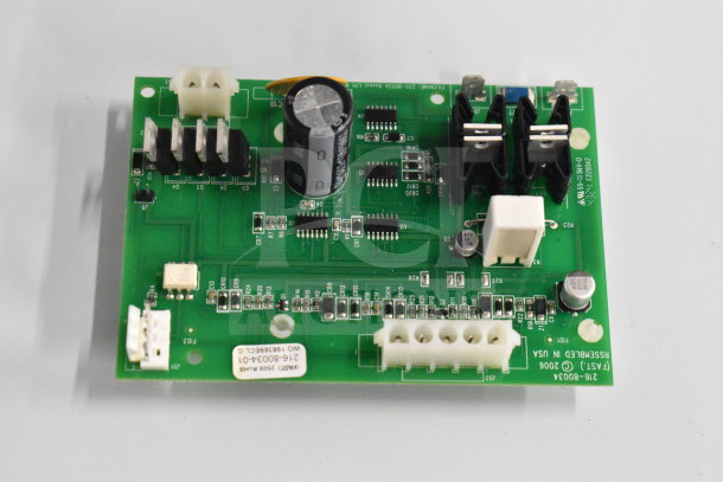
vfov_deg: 16.6
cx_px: 362
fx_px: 1657
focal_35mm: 82
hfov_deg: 24.6
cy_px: 241
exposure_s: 1/100
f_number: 5.6
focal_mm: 55
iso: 11400
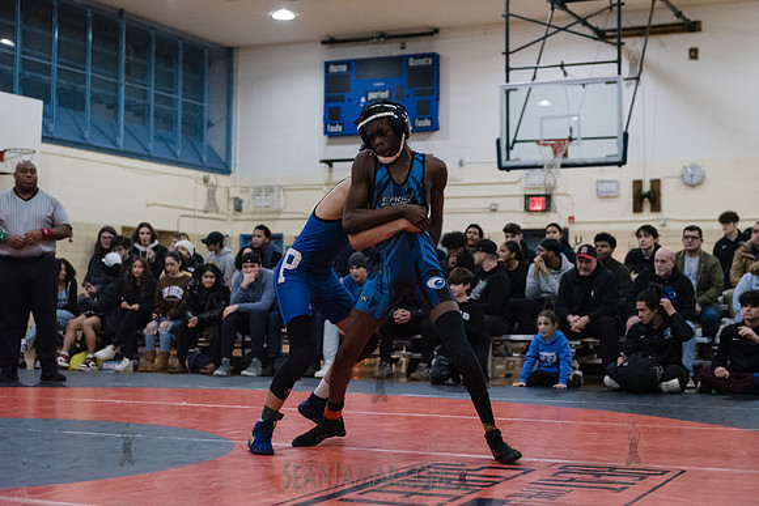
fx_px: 1307
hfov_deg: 32.4
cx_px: 380
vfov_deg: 21.9
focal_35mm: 62
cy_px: 253
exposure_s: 1/320
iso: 8000
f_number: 3.2
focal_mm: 62
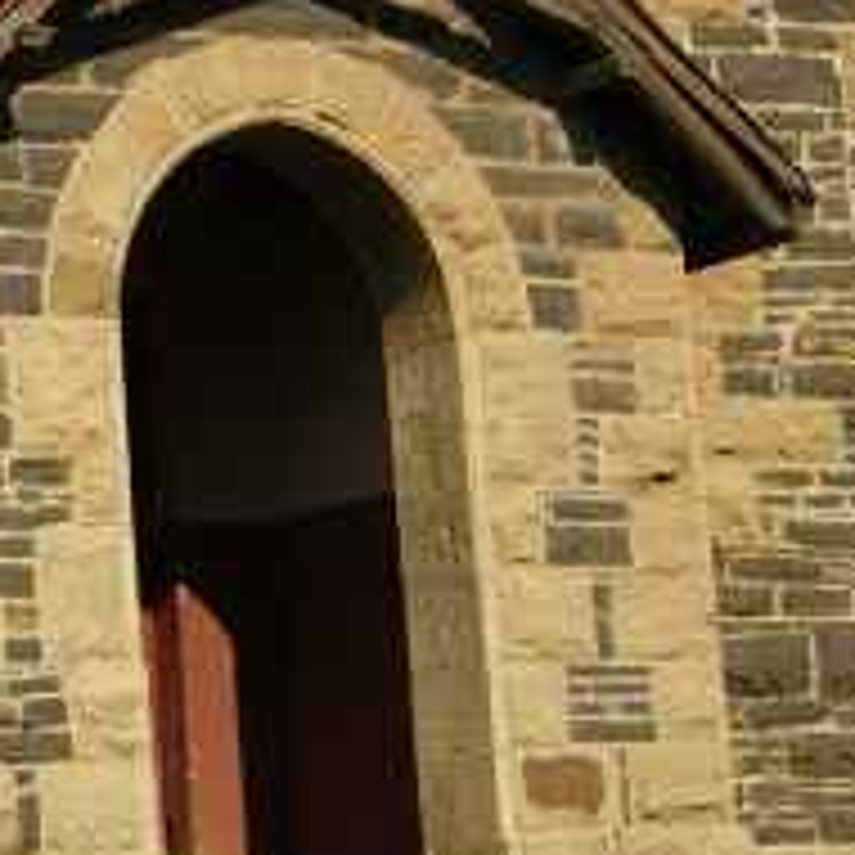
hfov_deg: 11.8
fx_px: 4080
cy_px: 130
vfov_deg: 11.9
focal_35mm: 146
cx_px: -122
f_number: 8
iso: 80
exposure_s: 1/250
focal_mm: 8.8
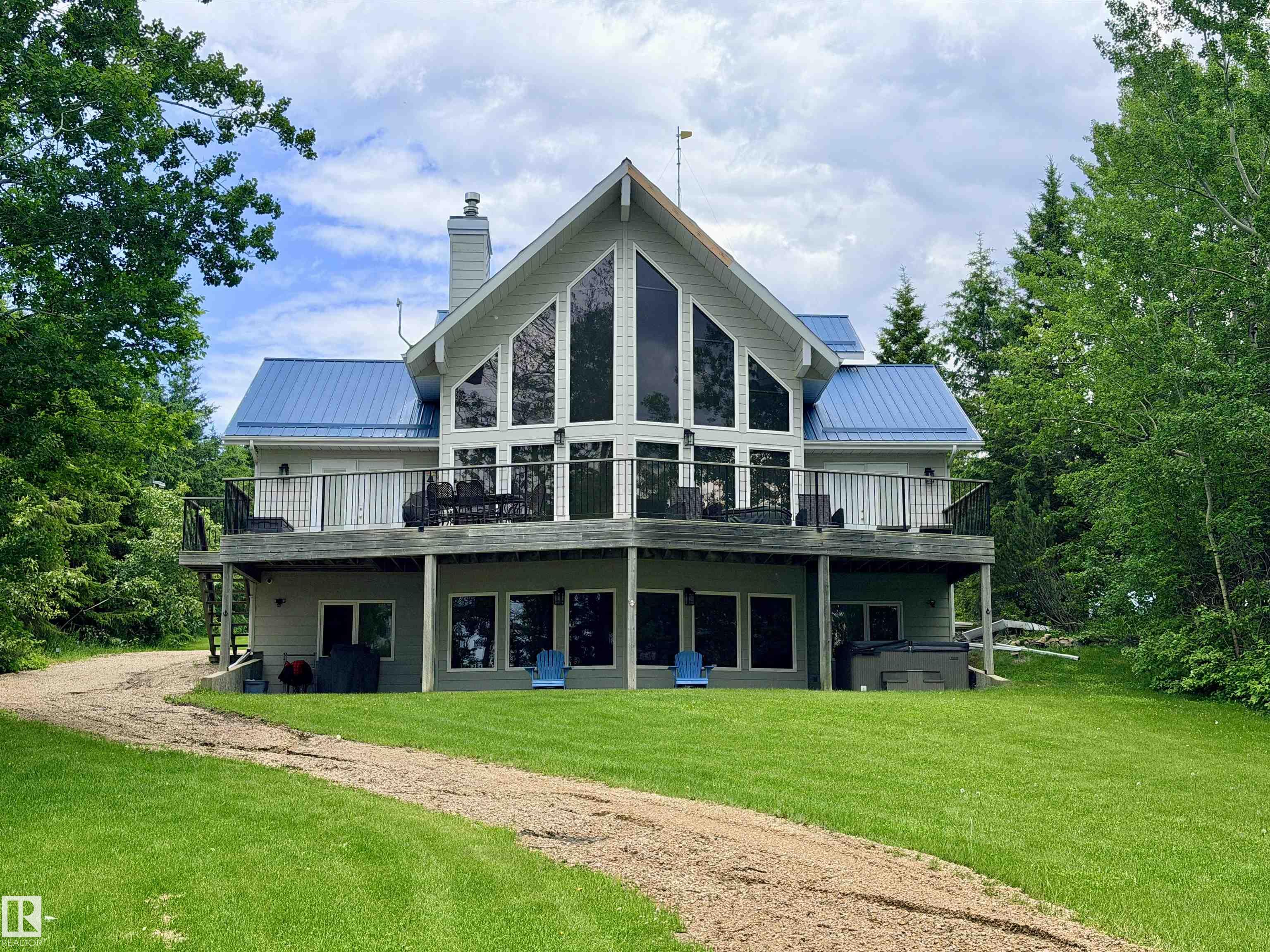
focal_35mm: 48
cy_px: 476
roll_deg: -0.1
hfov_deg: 39.7
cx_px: 635
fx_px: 1761
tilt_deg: +12.0
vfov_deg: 30.3
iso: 64
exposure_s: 1/3378
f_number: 1.78
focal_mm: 6.76
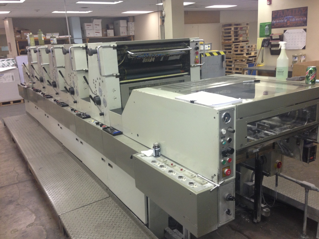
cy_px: 120
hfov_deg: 55.4
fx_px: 304
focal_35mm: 33
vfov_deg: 42.9
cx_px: 160
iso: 125
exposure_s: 1/20
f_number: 2.4
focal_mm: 4.13
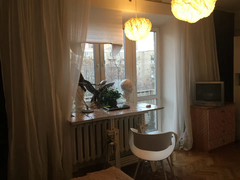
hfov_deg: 61.7
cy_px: 90
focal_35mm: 29
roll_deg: +1.9
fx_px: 201
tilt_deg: -5.0
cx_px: 120
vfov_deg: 48.2
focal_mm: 4.15
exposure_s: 1/33
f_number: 2.2
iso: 50
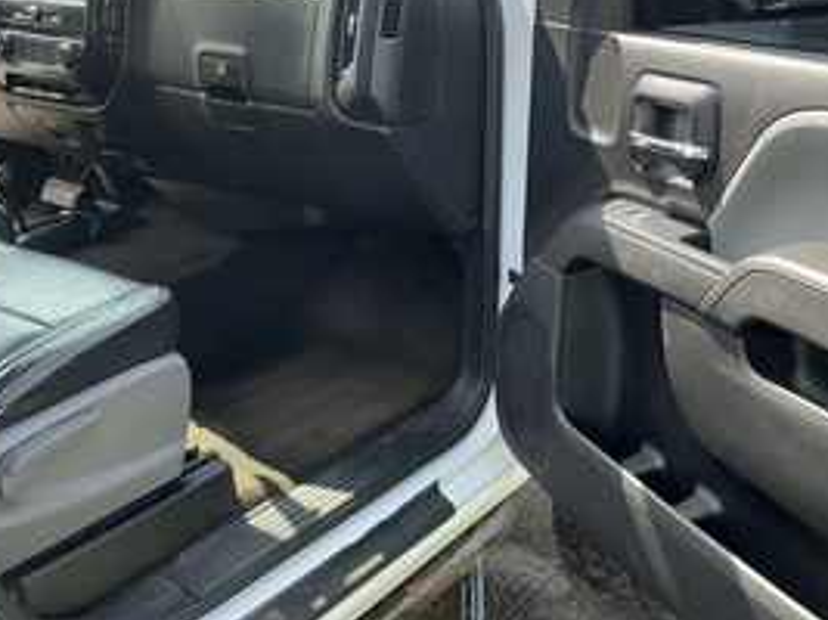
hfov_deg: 43.9
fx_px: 1004
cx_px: 577
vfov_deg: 34.2
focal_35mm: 42
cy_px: 248
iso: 20
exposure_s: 1/194
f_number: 1.8
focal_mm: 3
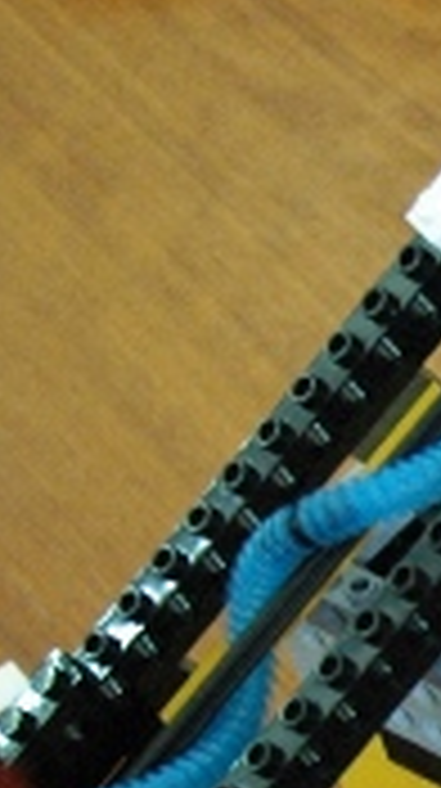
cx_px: 1346
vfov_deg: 11.6
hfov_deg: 6.2
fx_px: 3742
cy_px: 1119
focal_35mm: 179
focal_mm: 25
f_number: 3.8
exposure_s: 1/40
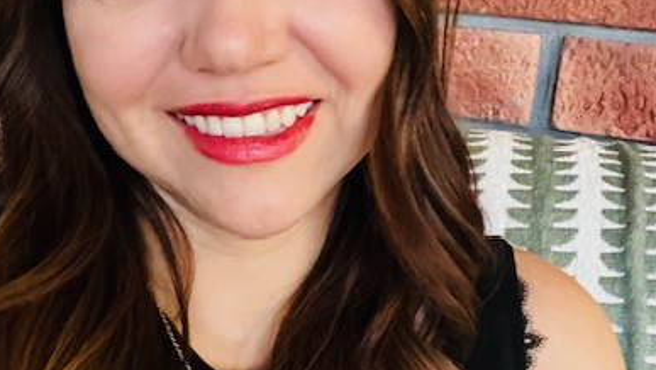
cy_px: 158
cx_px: 307
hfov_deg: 38.5
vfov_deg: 22.2
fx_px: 940
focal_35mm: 54
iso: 800
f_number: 2.2
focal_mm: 2.71
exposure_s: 1/15
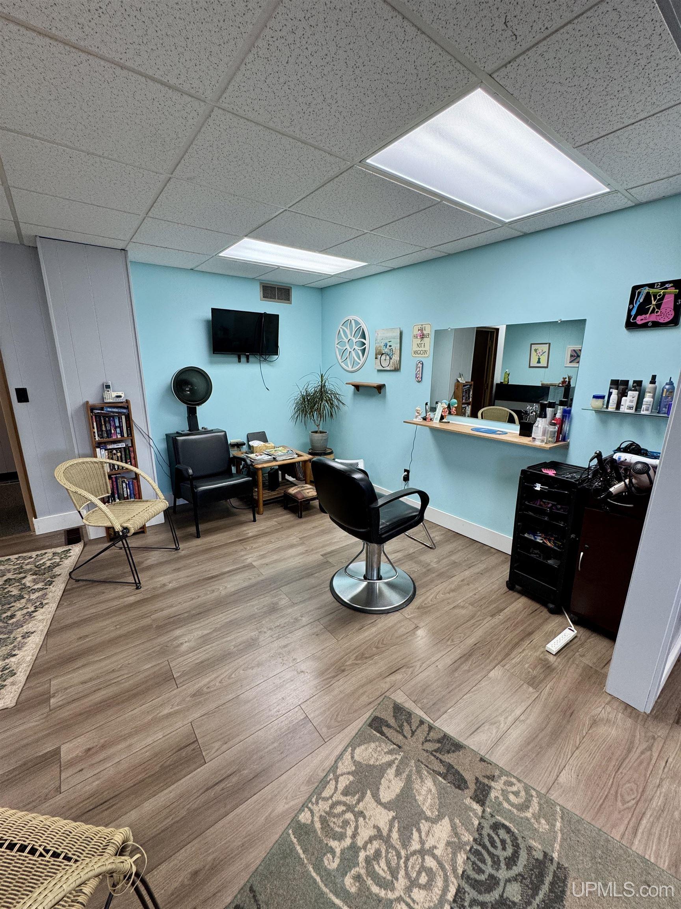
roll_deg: +0.1
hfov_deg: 85.7
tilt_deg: -15.1
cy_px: 454
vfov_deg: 102.1
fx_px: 367
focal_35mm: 14
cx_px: 340
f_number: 2.2
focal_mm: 2.22
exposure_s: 1/120
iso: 125
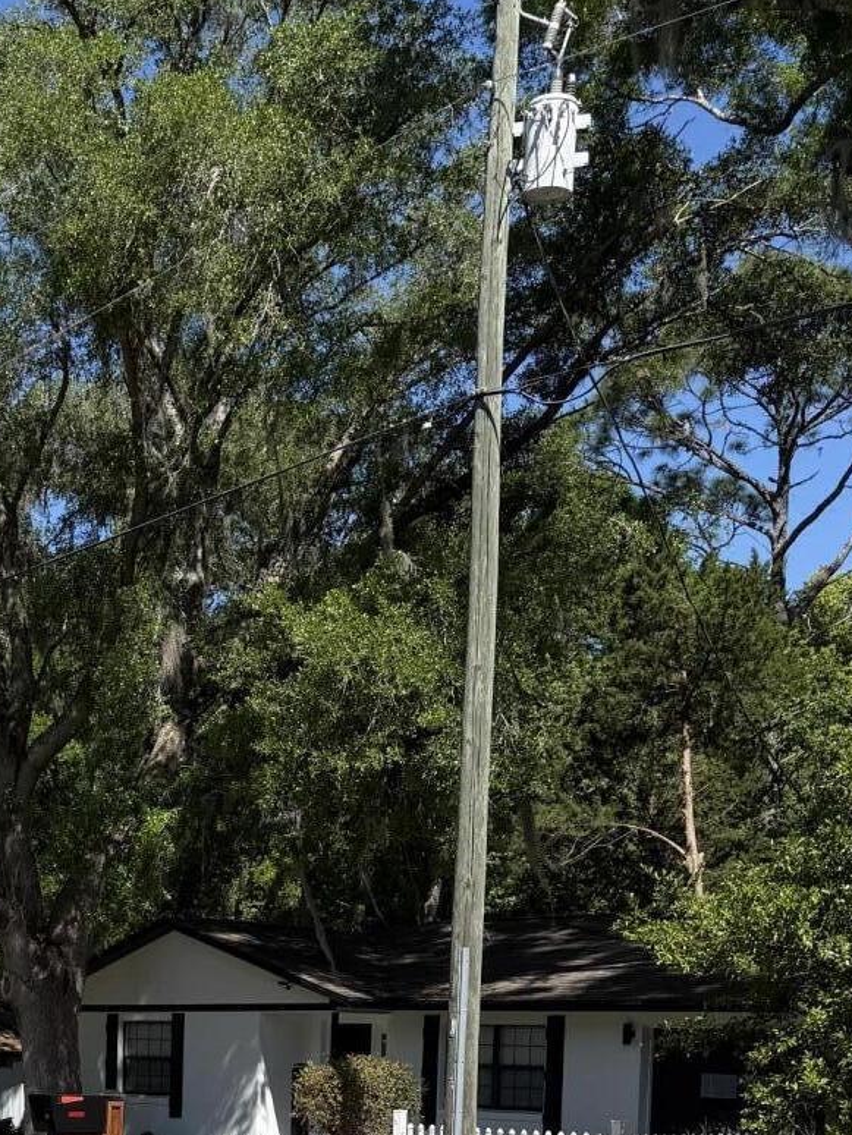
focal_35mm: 62
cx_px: -47
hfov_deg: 22.5
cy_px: 1134
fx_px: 2034
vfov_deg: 29.2
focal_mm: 6.76
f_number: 1.78
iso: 80
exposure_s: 1/4673
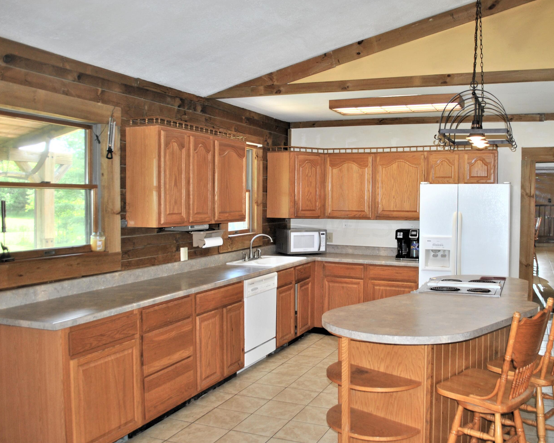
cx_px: 326
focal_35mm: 31
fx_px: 508
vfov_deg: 47.1
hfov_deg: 56.8
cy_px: 223
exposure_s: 1/60
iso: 200
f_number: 3.5
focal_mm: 18
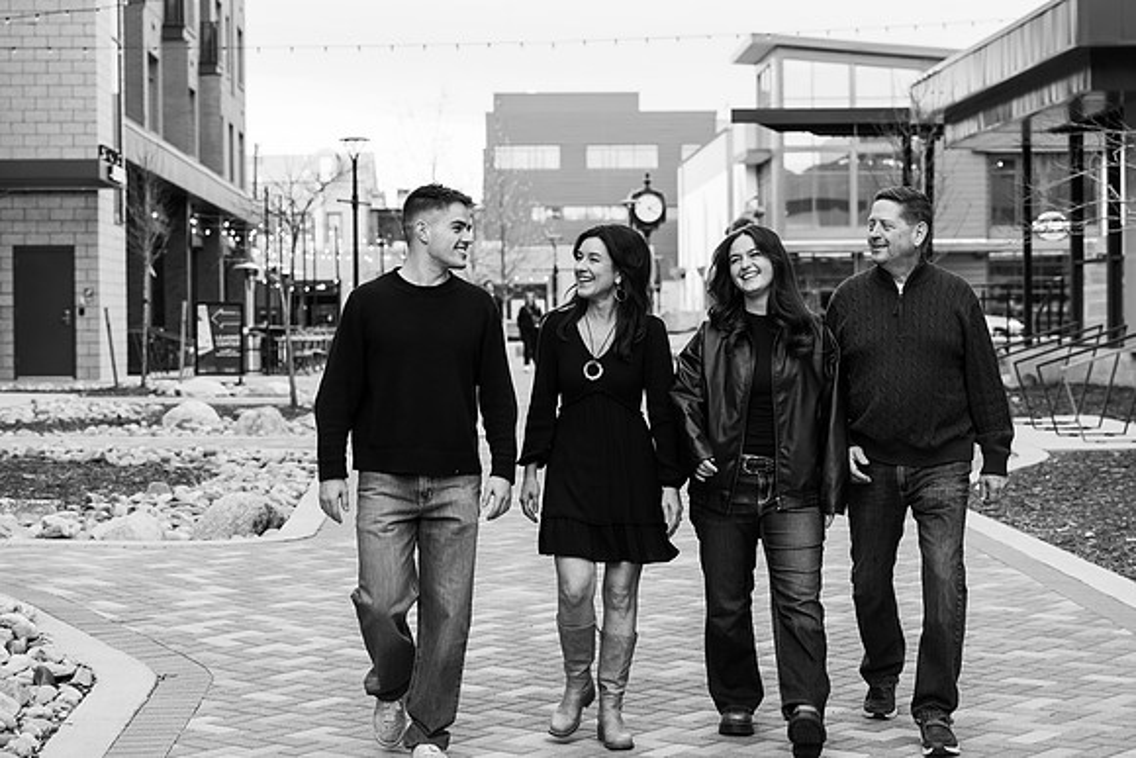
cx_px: 568
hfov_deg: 28.1
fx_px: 2272
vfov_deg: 18.9
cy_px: 379
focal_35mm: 72
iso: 640
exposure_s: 1/125
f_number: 5
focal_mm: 72
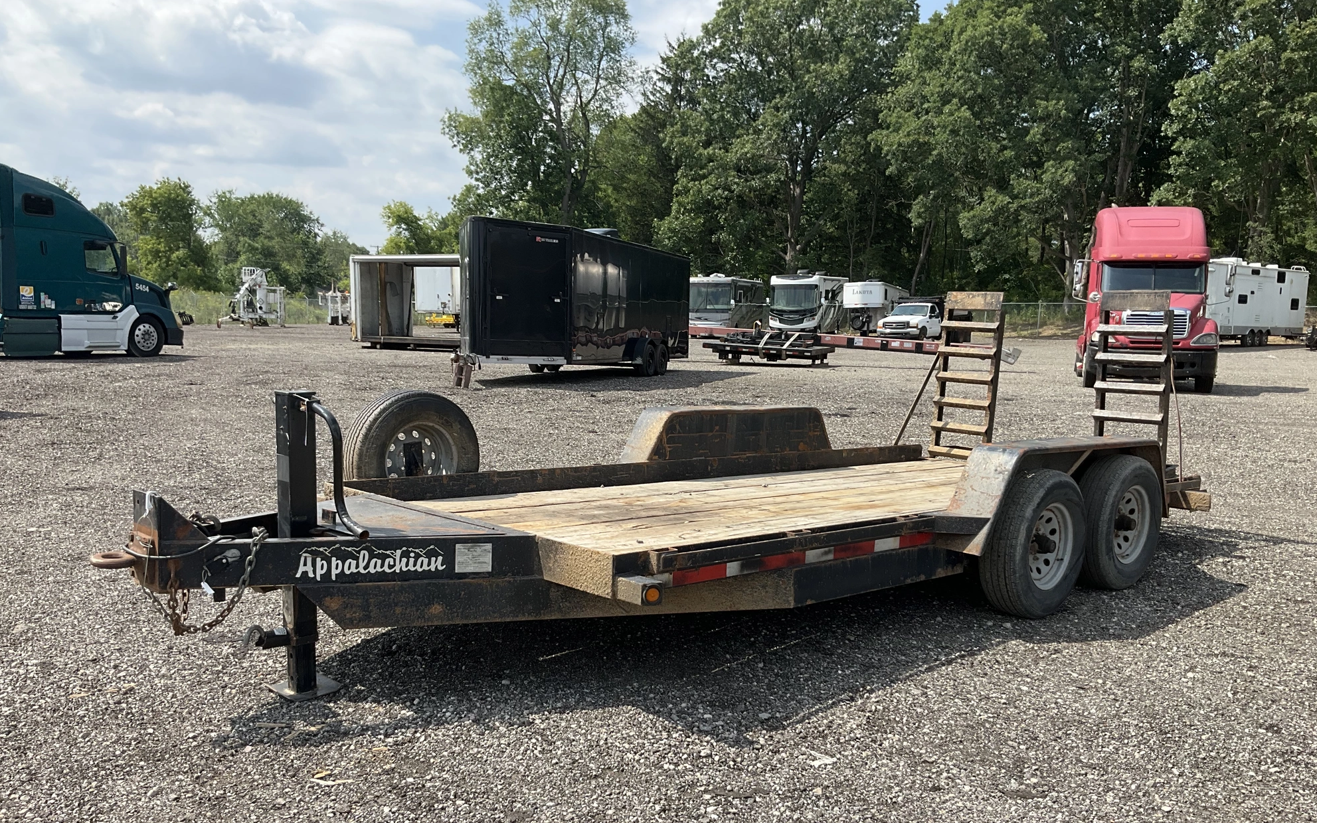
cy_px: 486
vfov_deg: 40.5
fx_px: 1113
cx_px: 657
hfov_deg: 61.2
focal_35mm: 31
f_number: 1.8
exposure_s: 1/1342
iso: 25
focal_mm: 3
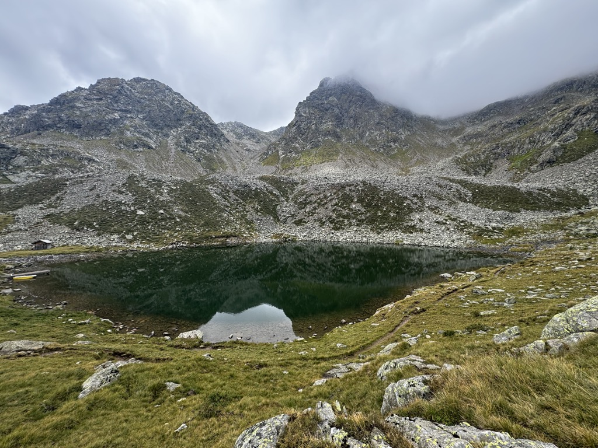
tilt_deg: -3.1
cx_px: 299
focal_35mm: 14
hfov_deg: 102.1
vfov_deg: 85.7
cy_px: 224
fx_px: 242
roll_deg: -0.4
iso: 40
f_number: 2.2
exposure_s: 1/266
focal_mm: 2.22
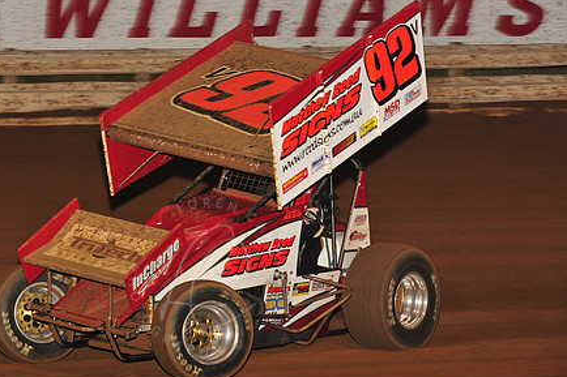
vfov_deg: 8.2
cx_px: 206
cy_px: 157
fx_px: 2629
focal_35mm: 167
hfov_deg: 12.3
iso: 1000
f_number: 7.1
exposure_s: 1/320
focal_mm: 125
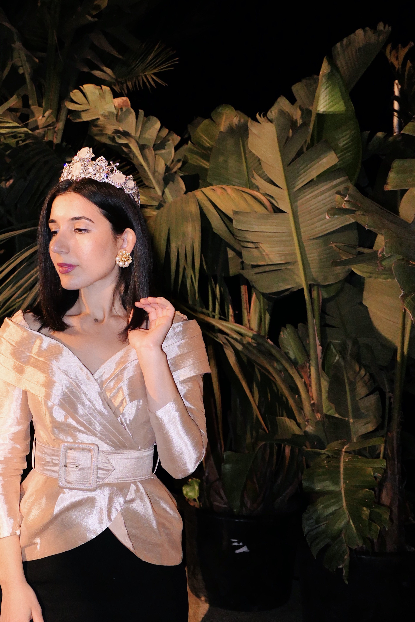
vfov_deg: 51.9
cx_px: 111
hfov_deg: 35.3
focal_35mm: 37
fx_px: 640
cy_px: 312
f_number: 1.4
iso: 800
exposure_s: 1/60
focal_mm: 8.8
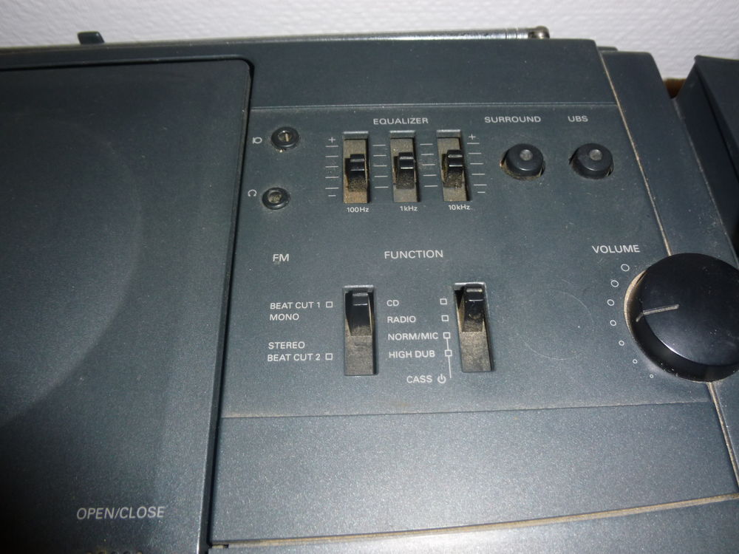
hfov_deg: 58.4
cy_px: 277
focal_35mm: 31
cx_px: 370
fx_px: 662
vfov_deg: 45.4
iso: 100
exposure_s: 1/60
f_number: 3.4
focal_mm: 5.6
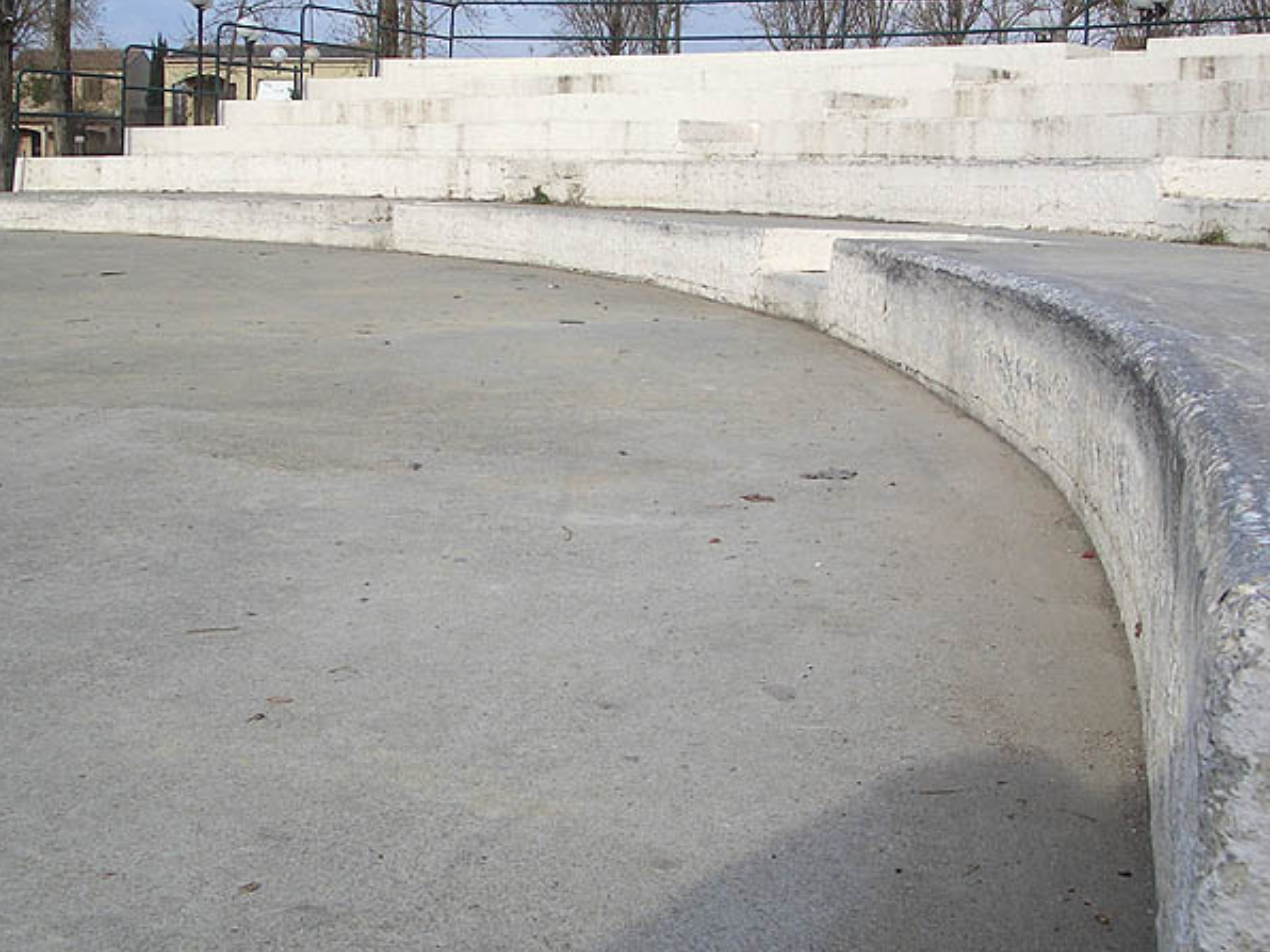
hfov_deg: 40.4
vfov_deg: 30.9
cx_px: 641
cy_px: 466
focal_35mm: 47
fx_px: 1724
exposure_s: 1/400
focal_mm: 5.8
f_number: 4.3
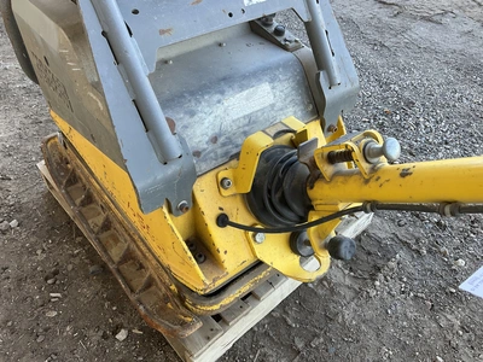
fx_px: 405
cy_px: 181
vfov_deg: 48.2
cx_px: 242
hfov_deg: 61.7
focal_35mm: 29
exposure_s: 1/122
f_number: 1.8
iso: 40
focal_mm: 3
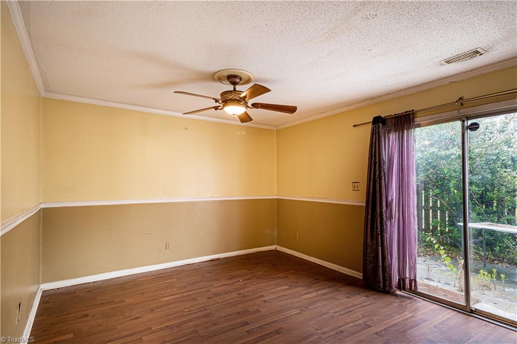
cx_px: 258
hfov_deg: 90.0
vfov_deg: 67.3
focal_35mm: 18
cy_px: 172
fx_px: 258
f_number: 5
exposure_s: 1/8
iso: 200
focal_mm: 12
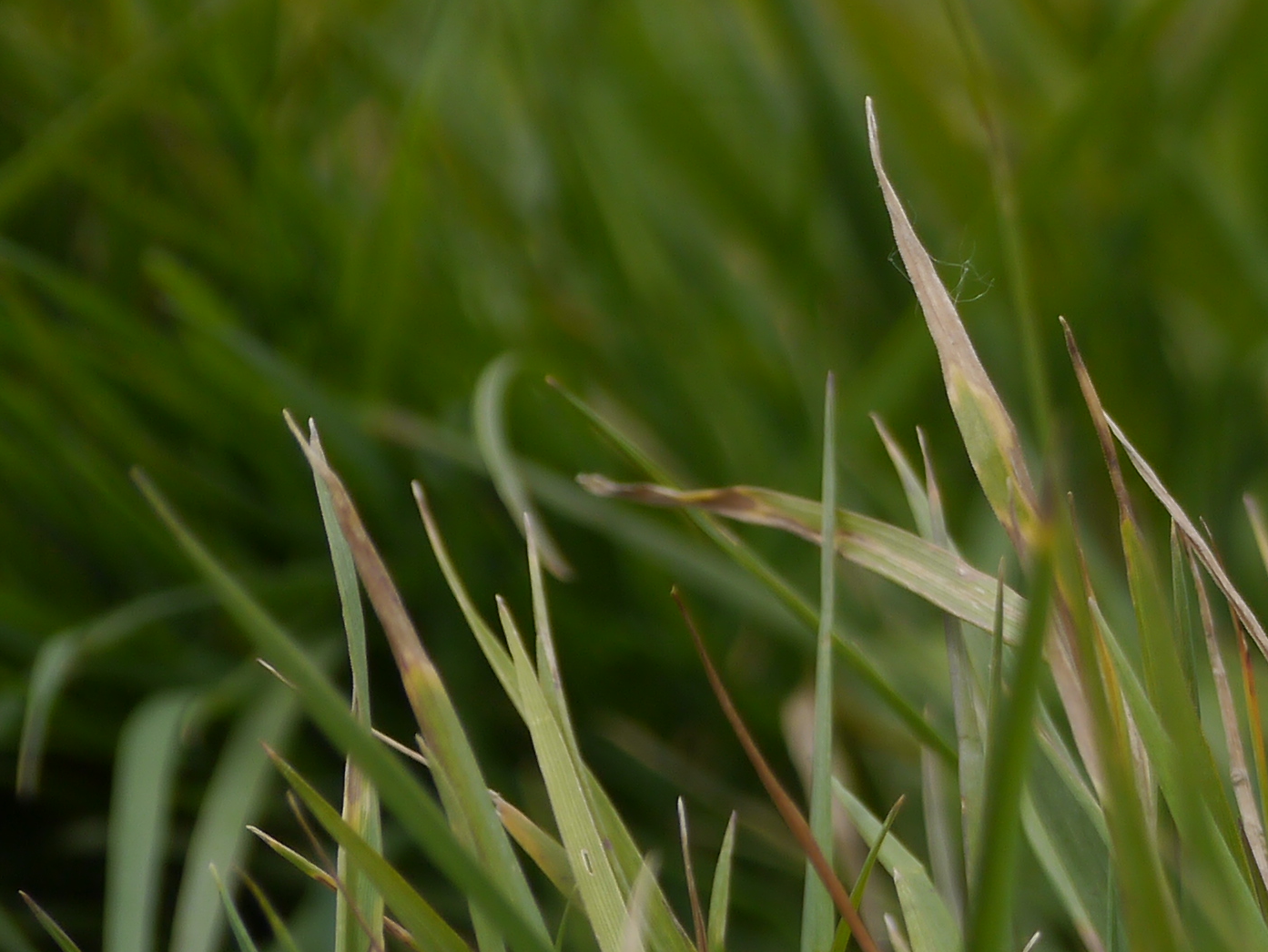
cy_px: -150
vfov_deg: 5.3
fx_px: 10151
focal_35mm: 277
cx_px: 1921
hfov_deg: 7.0
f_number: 6.3
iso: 160
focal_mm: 42
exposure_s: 1/400
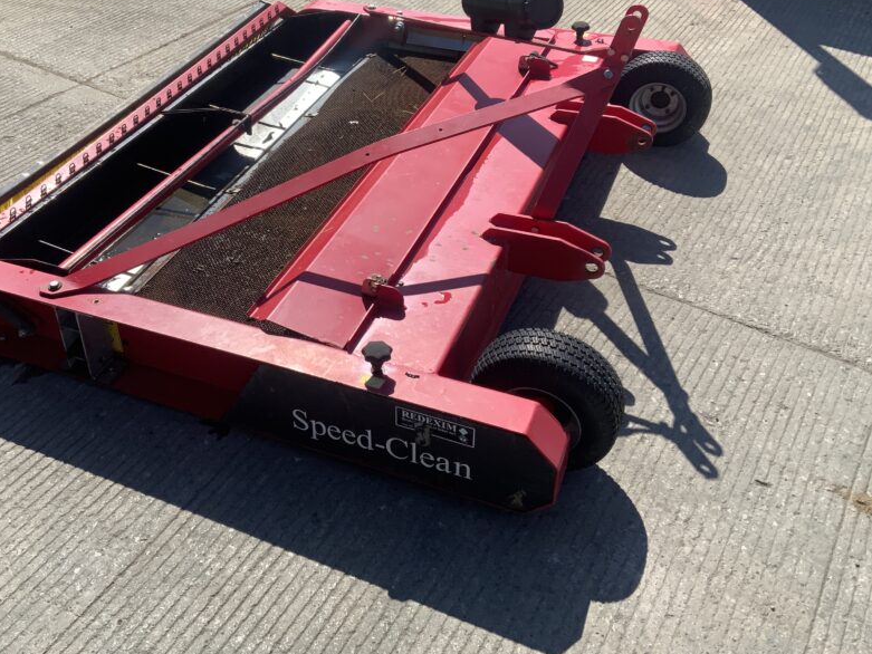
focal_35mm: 38
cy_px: 233
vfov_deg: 37.4
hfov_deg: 48.8
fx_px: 957
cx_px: 371
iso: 16
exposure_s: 1/1848
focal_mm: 3
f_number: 1.8
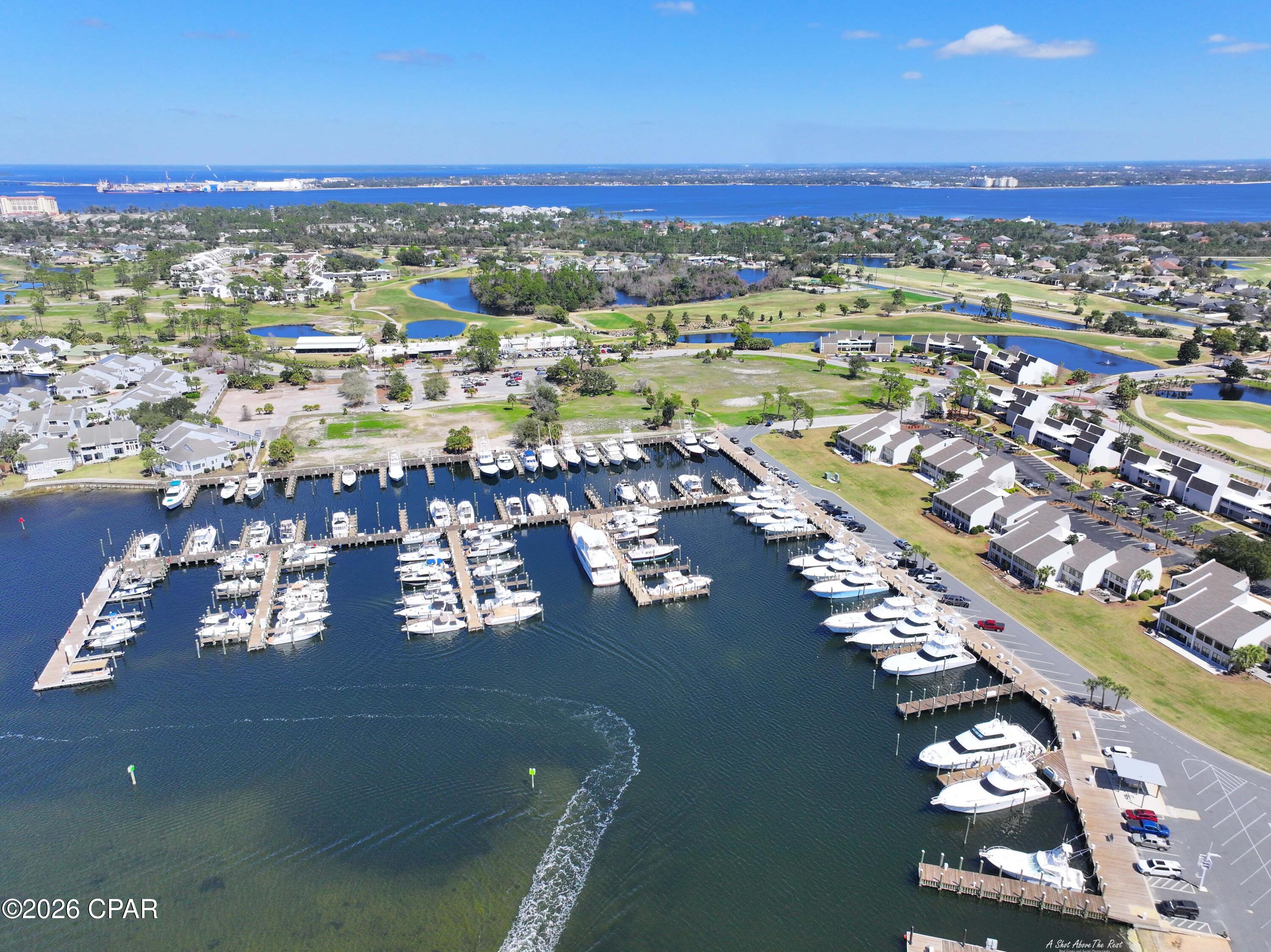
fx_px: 881
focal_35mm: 24
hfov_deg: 71.6
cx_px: 636
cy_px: 476
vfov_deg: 56.8
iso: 260
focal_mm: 12.29
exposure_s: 1/3200
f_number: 2.8
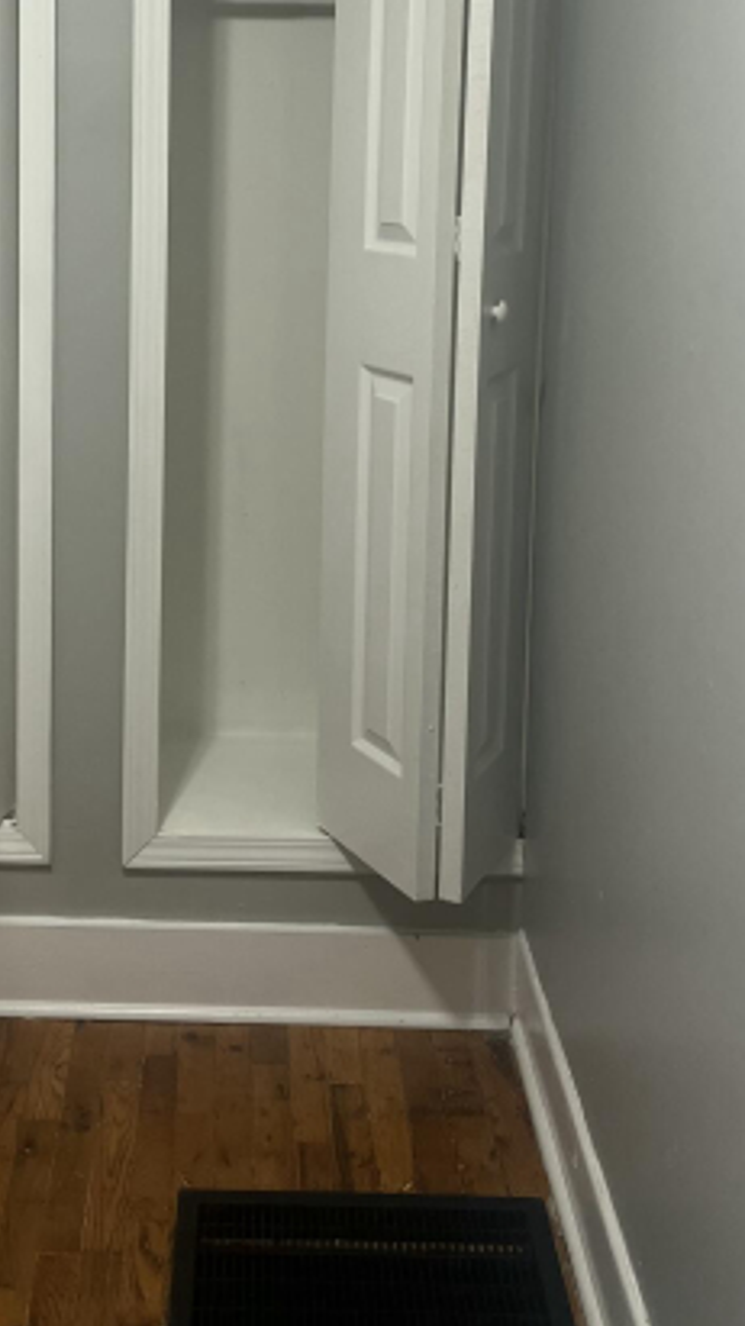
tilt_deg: -8.7
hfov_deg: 25.6
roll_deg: -0.9
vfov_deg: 43.1
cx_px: 168
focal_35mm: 46
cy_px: 327
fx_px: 1616
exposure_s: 1/60
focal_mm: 5.1
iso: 200
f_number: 1.6
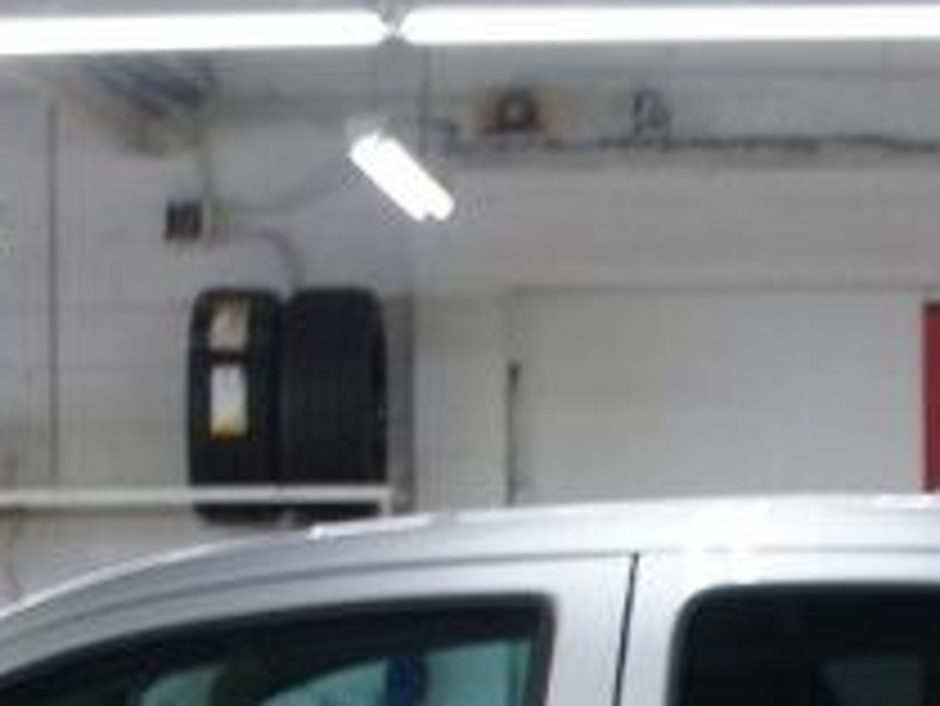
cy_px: 1108
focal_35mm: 127
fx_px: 3451
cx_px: 882
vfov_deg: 11.2
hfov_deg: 15.3
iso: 200
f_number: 4
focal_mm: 18
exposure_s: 1/30
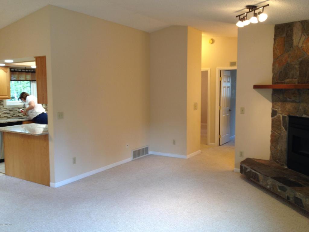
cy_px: 116
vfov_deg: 40.7
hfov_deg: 52.6
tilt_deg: -6.5
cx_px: 154
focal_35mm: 35
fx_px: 312
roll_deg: +0.3
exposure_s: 1/20
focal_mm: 4.28
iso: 50
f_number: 2.4
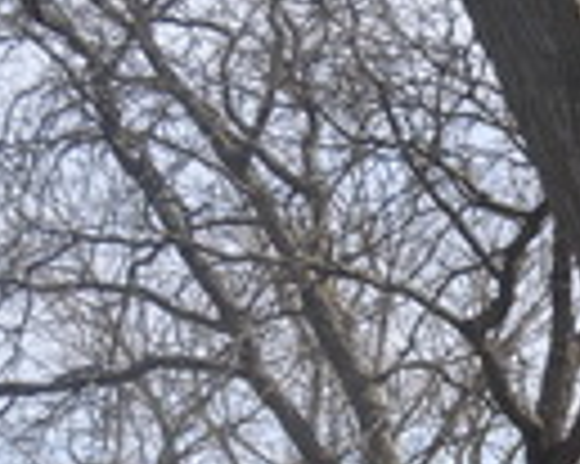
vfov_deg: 8.8
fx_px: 2865
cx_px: 1380
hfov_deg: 10.1
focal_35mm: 167
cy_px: 867
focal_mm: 24
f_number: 8
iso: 200
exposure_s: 1/250
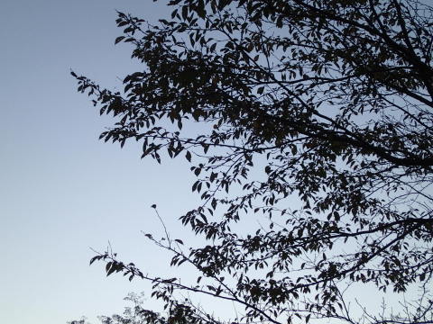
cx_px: 216
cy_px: 162
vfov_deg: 36.0
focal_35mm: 40
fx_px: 500
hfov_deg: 46.8
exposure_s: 1/80
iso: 125
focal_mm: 7.34
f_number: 2.8
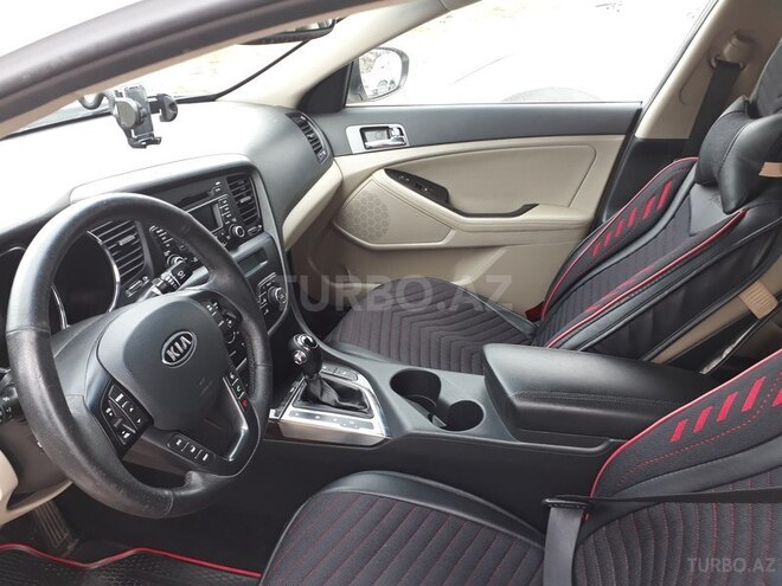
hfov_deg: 65.3
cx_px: 391
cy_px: 293
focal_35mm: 27
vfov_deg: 51.4
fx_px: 610
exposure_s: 1/33
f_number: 1.9
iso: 50
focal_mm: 3.6
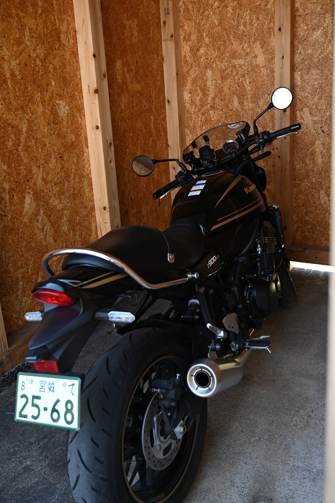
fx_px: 433
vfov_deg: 59.8
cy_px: 203
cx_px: 211
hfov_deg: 41.9
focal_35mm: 31
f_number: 4
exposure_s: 1/160
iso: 250
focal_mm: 24
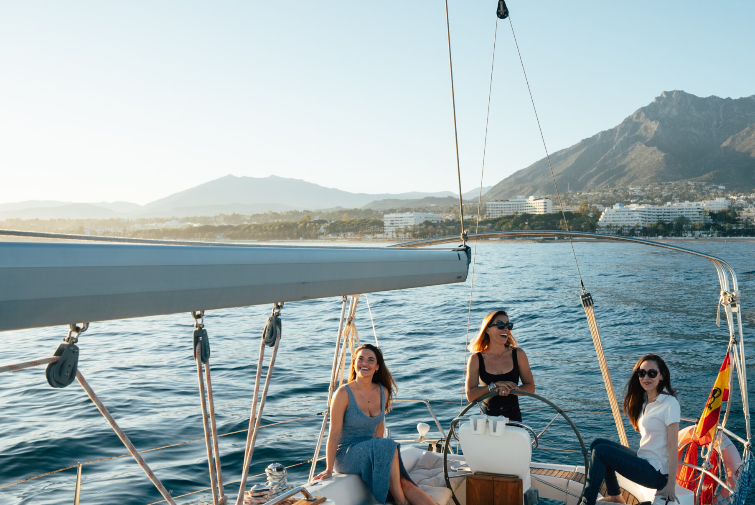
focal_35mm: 34
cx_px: 501
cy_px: 230
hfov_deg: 54.7
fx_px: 713
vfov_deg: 38.9
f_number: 5.6
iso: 100
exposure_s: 1/320
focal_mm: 24
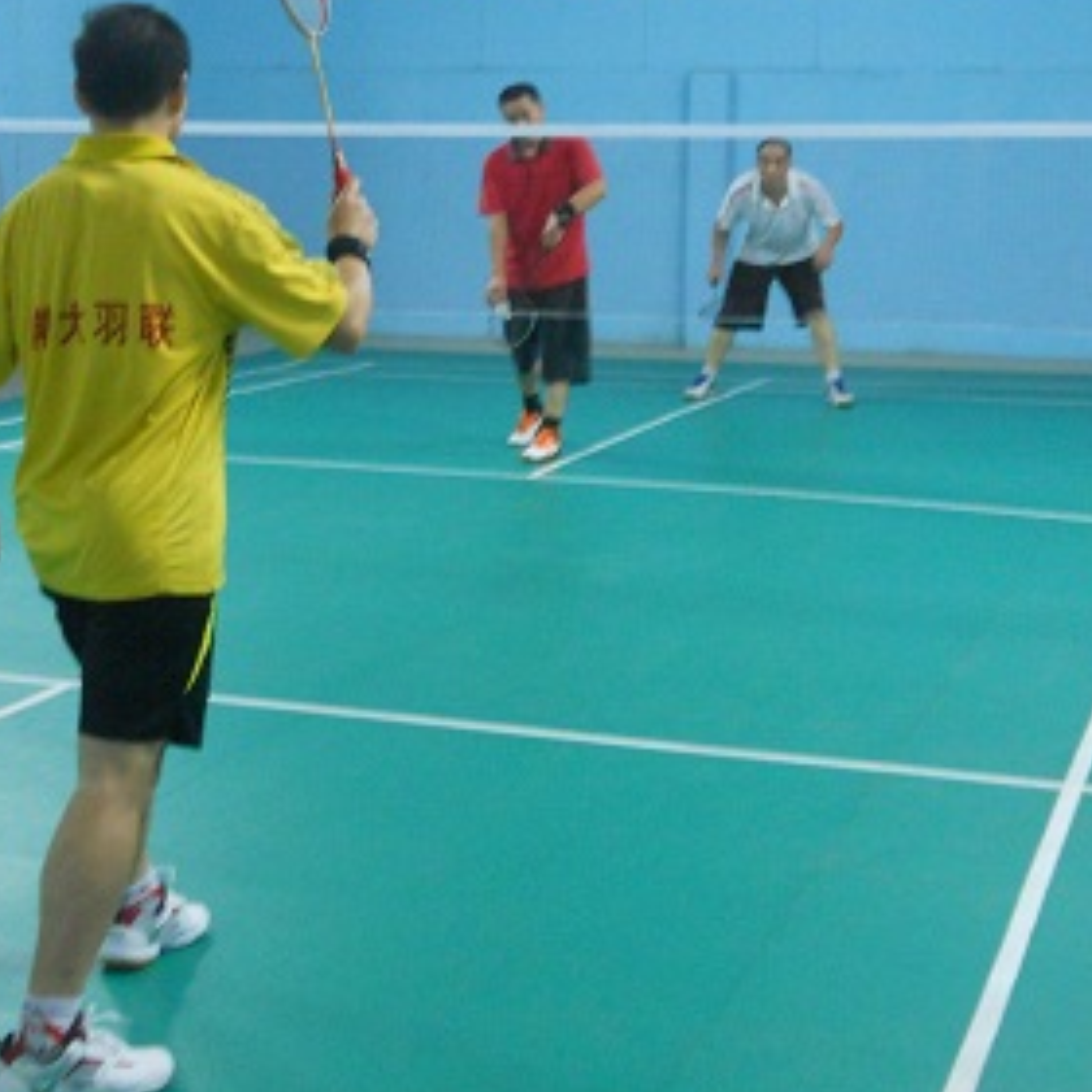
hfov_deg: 26.0
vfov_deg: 26.0
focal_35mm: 66
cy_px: 378
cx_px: 394
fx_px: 2356
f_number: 3.9
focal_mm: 6.9
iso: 400
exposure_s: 1/10
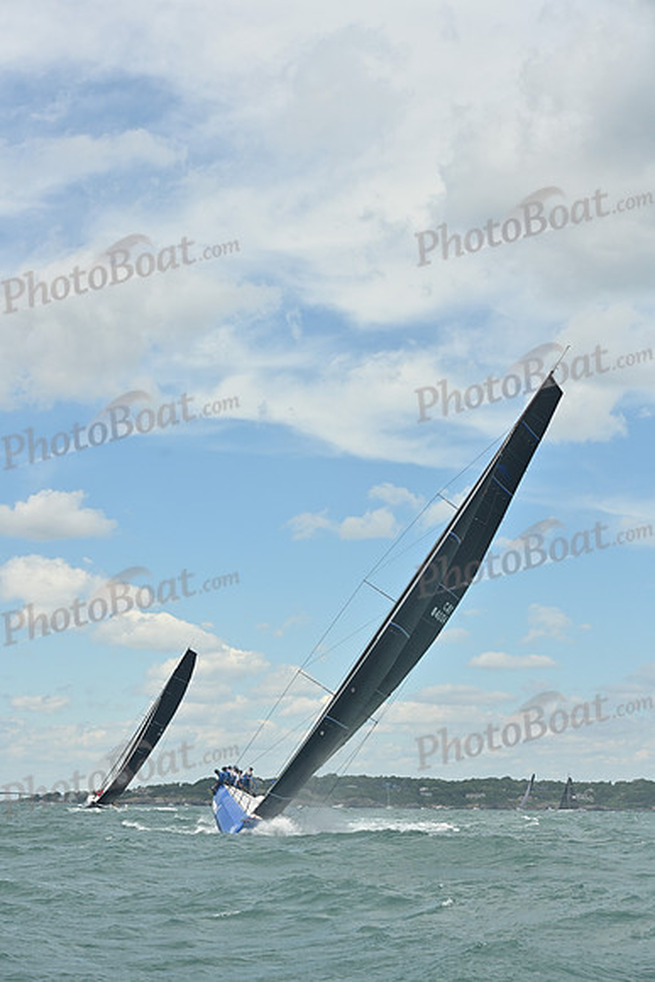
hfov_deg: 19.5
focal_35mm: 70
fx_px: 1909
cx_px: 328
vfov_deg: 28.8
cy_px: 491
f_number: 8
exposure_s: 1/1250
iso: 250
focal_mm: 70
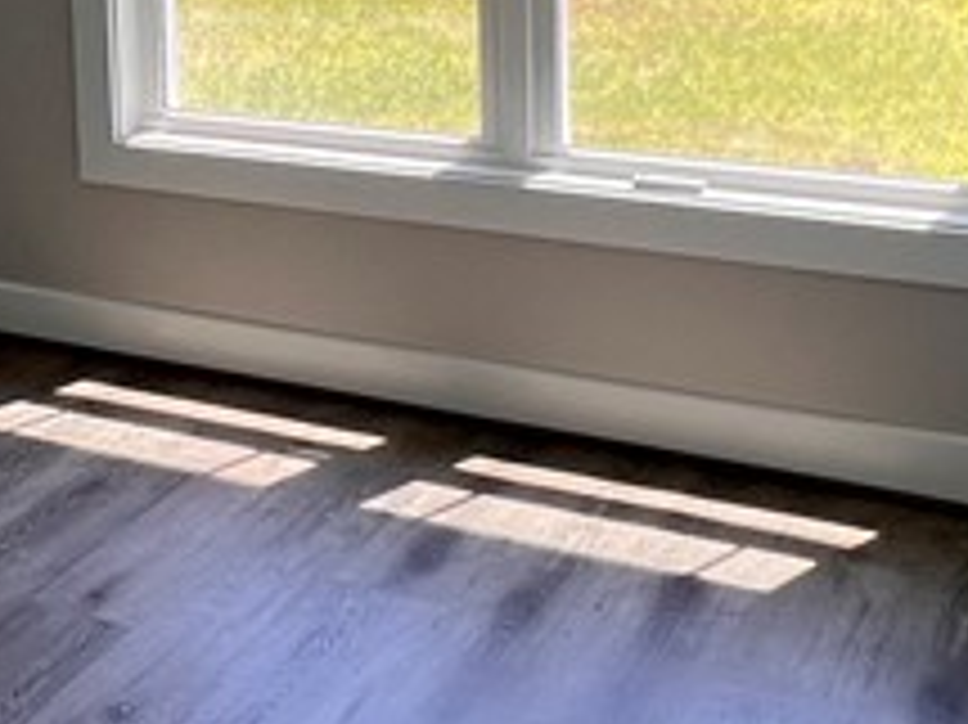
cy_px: -58
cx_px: 72
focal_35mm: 62
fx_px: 1733
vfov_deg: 22.4
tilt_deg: -7.2
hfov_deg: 29.7
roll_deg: +3.2
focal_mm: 1.57
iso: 32
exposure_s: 1/158
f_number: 1.8
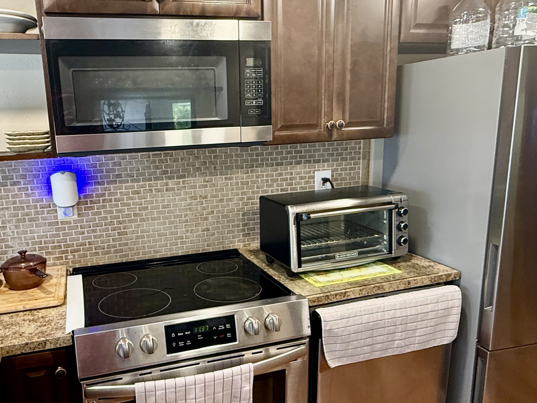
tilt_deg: -12.3
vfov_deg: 48.2
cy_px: 215
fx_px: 450
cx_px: 204
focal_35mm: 29
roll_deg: +1.6
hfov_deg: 60.9
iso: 250
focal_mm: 2.22
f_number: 2.2
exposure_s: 1/60
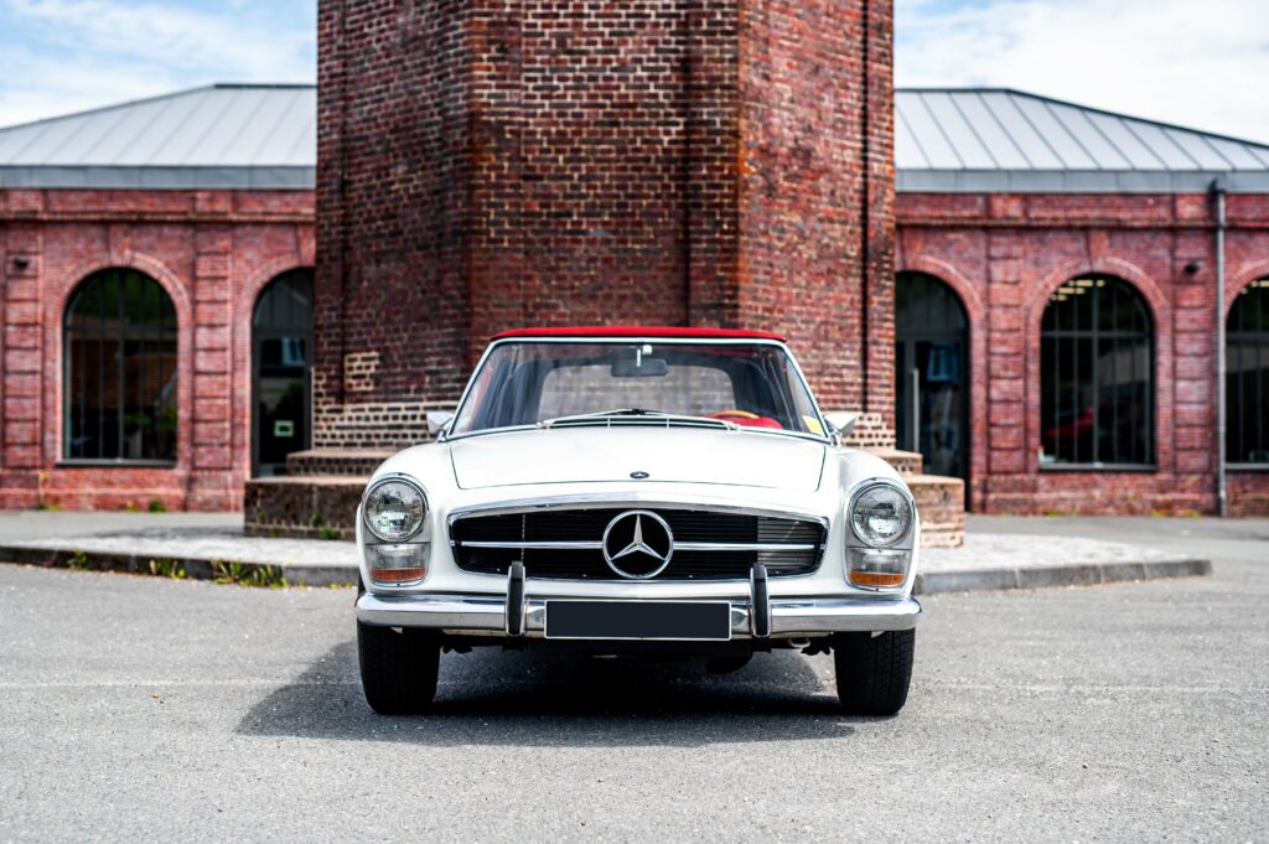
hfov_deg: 39.6
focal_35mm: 50
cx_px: 634
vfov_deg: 26.9
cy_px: 422
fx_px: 1761
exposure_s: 1/640
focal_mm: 50
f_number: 3.2
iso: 100
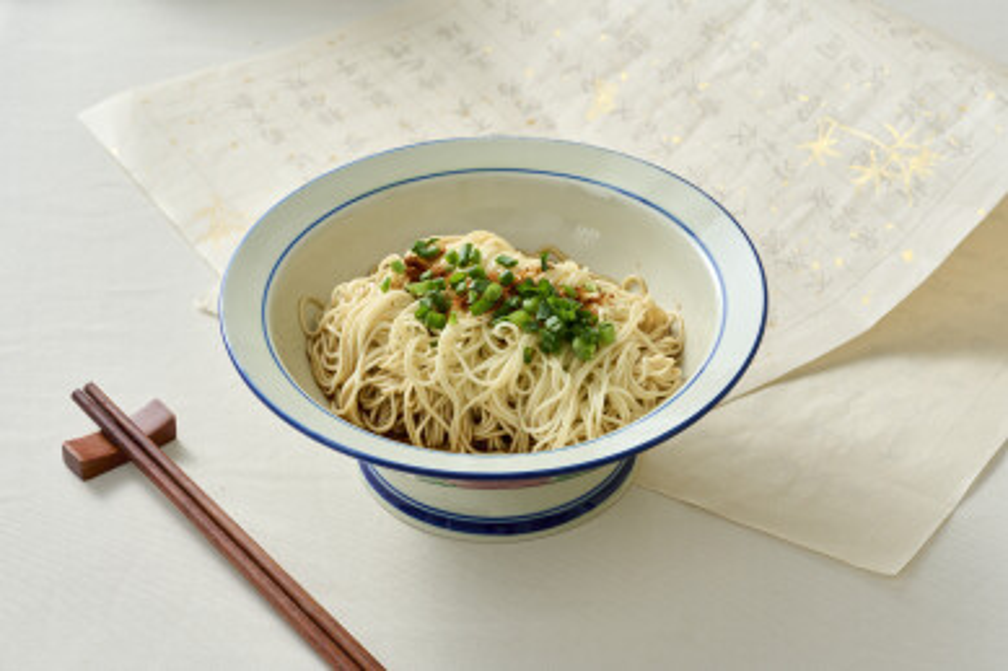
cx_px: 504
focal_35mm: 105
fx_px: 2939
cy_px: 336
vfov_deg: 13.0
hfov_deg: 19.5
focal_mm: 105
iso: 100
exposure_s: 1/125
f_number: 11
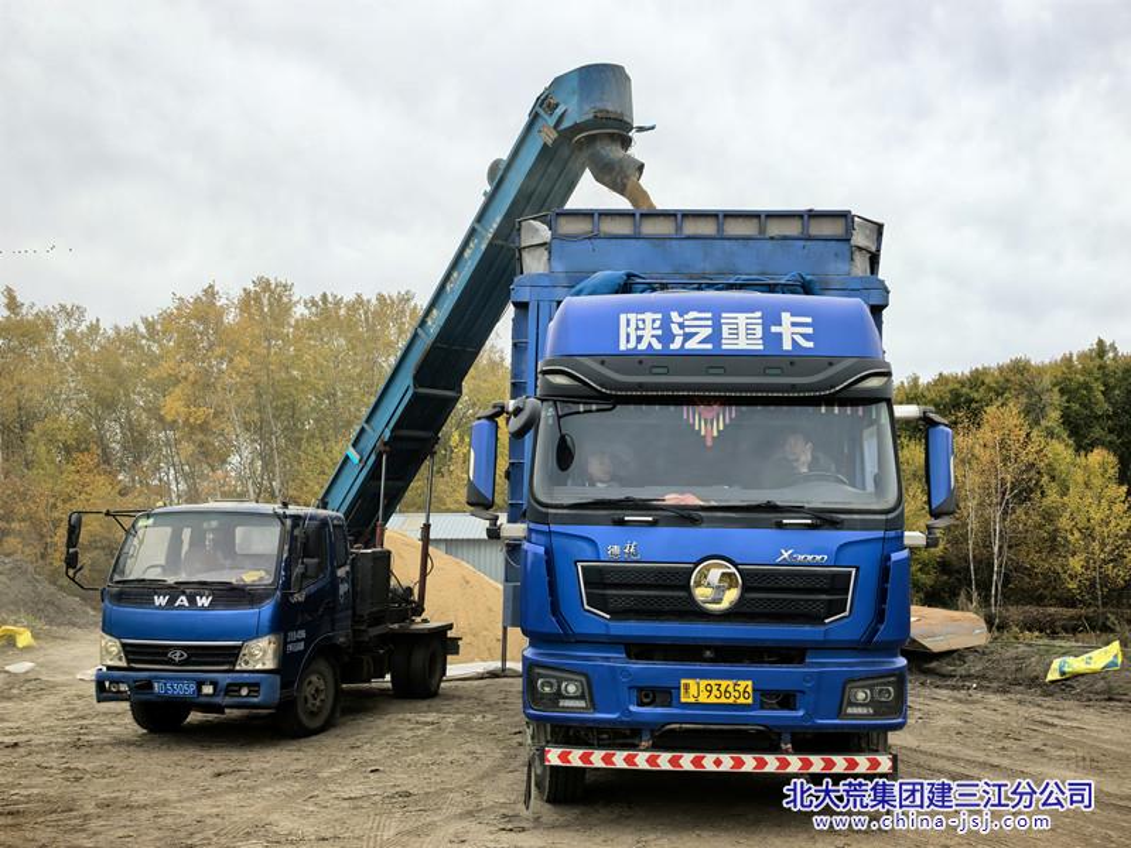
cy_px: 424
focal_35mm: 37
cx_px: 566
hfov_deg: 50.1
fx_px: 1209
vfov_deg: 38.7
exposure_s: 1/491
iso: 50
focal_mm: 6.98
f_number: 2
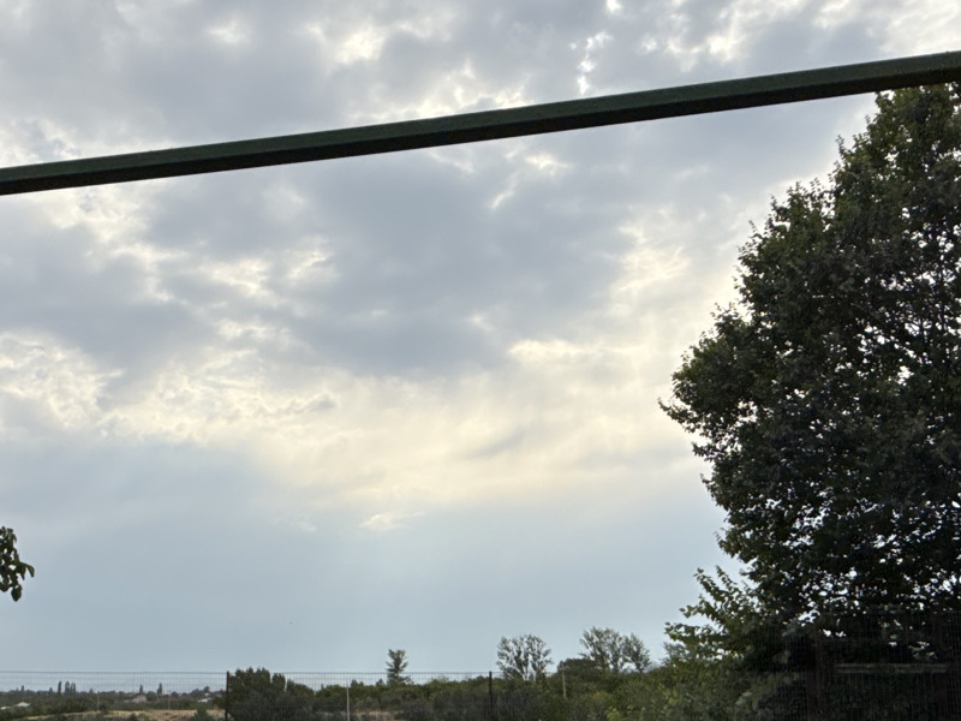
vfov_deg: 39.5
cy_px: 546
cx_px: 334
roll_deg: -0.3
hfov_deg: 51.8
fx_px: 972
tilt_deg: +9.1
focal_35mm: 35
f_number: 2.2
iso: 50
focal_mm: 2.22
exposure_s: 1/4762
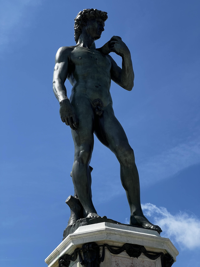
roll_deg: +0.5
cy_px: 134
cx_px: 100
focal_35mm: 77
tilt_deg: +32.7
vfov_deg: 25.3
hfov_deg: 19.1
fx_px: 593
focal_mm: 9
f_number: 2.8
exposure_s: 1/633
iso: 32
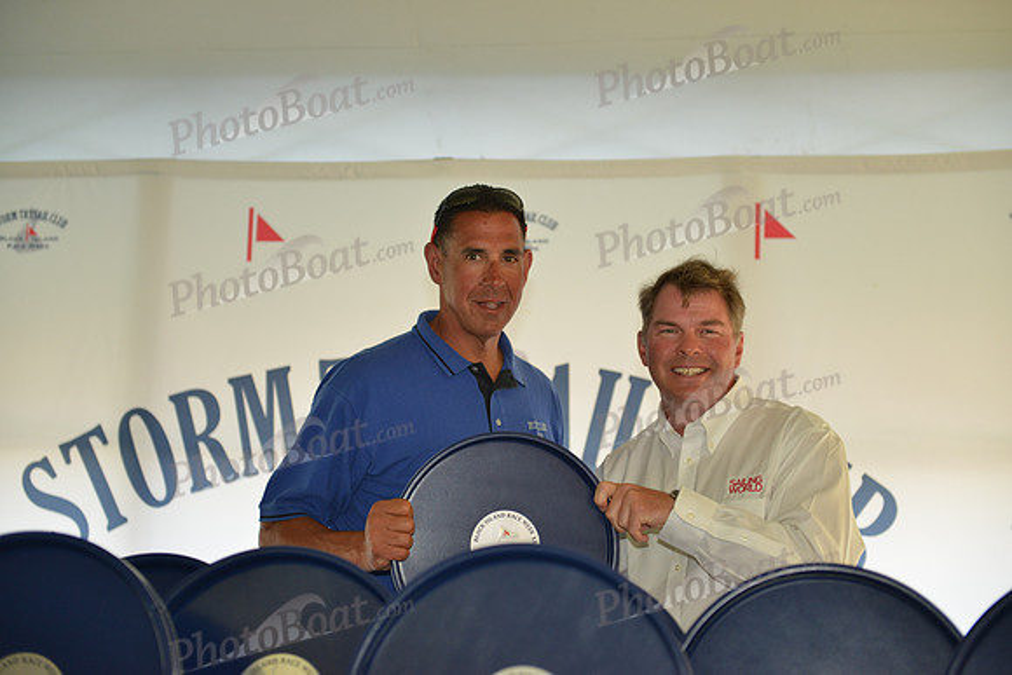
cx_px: 506
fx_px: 1968
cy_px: 338
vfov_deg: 19.5
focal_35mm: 70
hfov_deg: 28.8
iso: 1000
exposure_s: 1/320
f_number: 3.2
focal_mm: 70
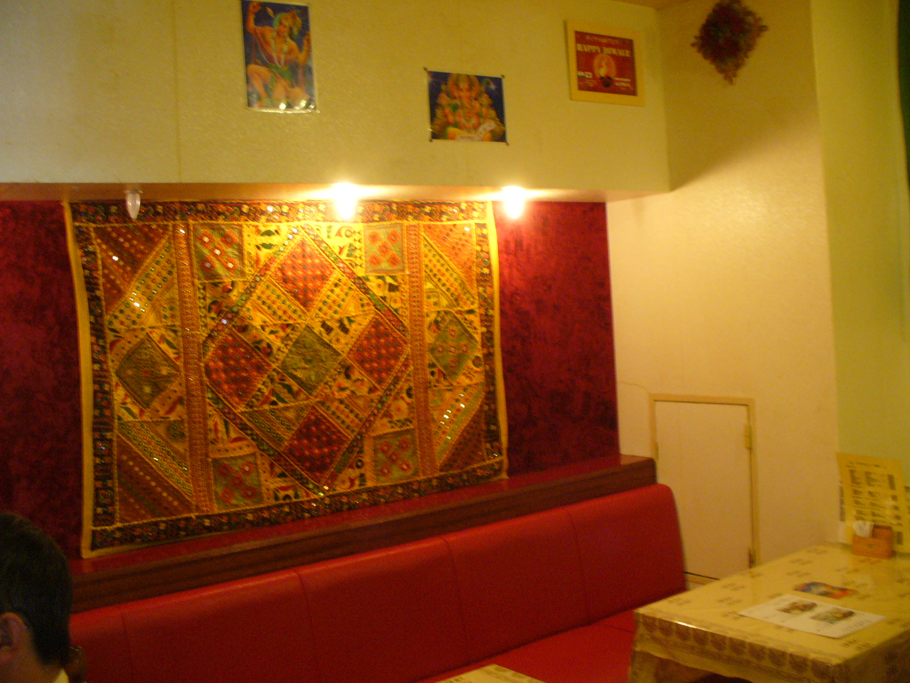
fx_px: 973
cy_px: 342
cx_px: 455
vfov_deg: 38.7
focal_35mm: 37
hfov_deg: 50.1
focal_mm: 6.1
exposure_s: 1/13
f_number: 2.8
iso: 200
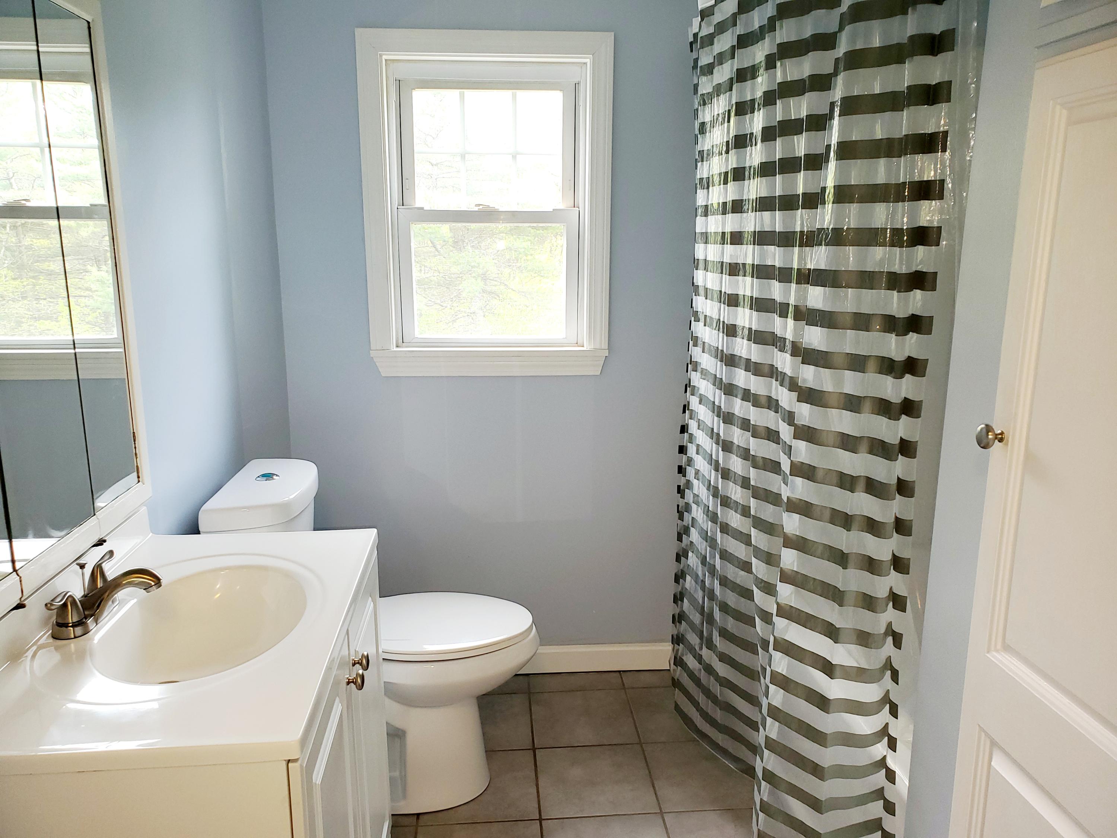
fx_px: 839
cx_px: 558
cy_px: 419
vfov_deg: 53.1
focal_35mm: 26
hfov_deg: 67.3
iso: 80
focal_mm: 4.3
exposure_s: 1/60
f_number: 2.4
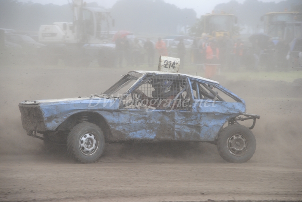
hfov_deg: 11.0
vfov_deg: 7.3
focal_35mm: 188
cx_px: 151
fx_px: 1574
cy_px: 101
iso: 720
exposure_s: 1/500
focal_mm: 125
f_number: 5.6
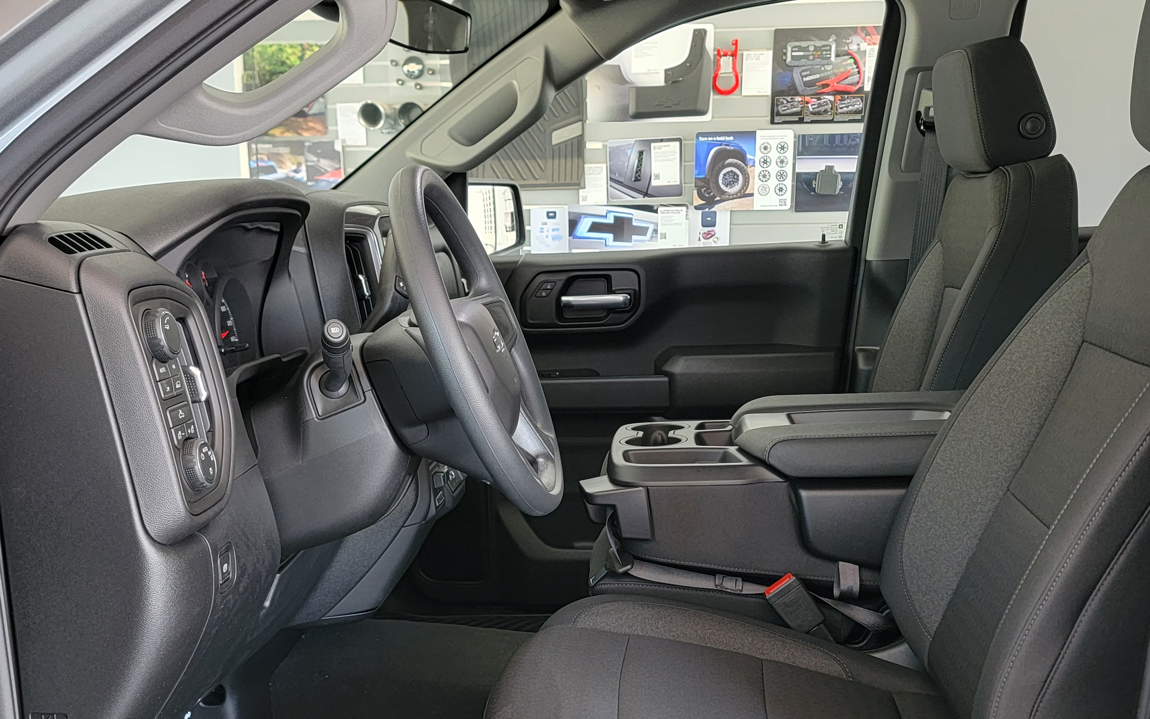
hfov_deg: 49.2
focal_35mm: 40
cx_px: 524
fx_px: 1254
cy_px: 525
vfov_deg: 31.5
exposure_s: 1/40
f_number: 1.8
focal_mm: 6.7
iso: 250
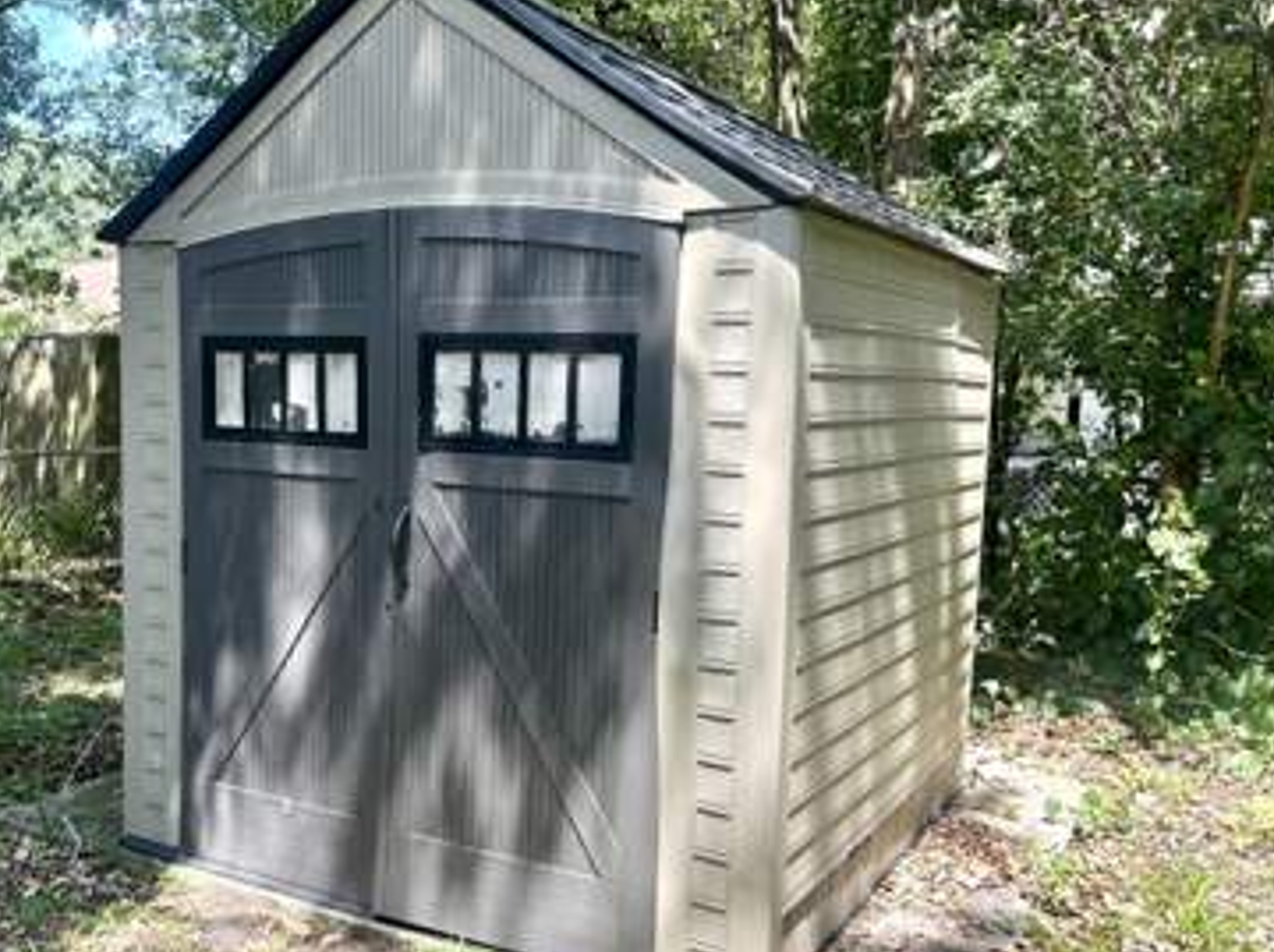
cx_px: 499
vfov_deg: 44.0
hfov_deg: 56.4
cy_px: 434
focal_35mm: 32
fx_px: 1176
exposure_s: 1/501
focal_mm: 6.86
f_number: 1.78
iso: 80
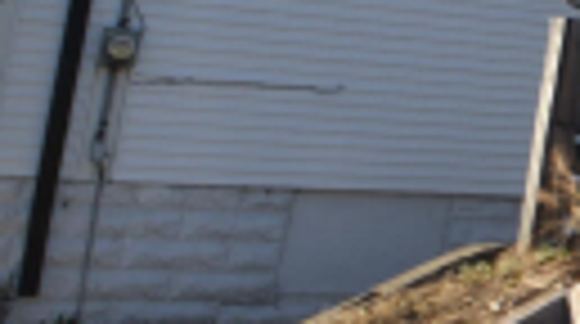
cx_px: 1542
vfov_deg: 10.3
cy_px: -252
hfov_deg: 12.7
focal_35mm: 110
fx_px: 1689
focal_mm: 12
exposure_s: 1/200
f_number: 7.1
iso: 100
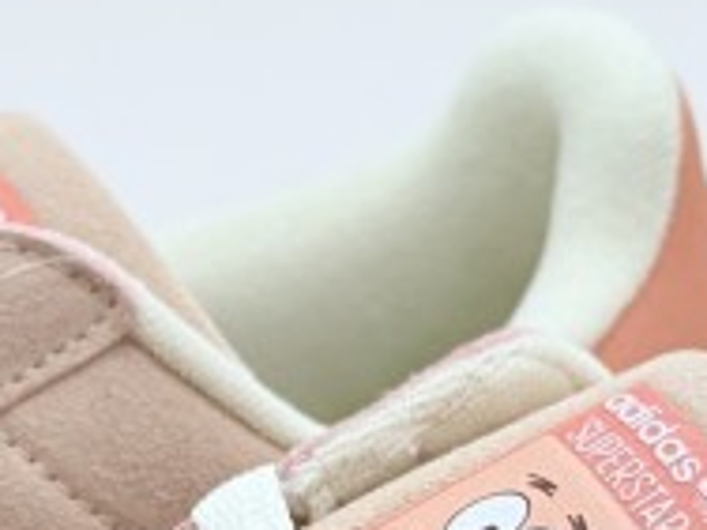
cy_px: 549
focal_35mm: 109
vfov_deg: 13.4
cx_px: 111
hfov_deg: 17.8
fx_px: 2226
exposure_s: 1/712
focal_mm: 6.76
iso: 64
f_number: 1.78
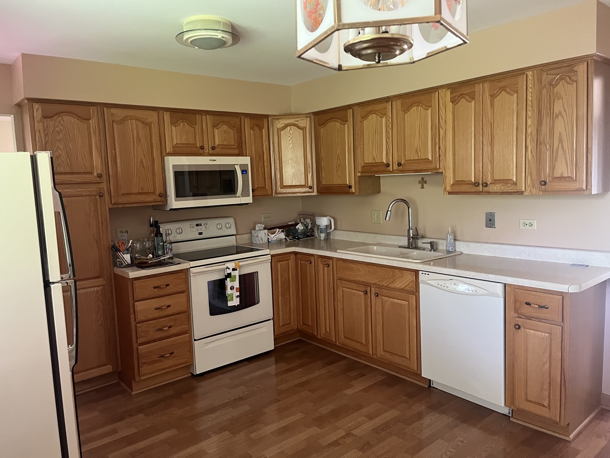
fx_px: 458
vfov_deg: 53.1
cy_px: 229
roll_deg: +1.5
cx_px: 305
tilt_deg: -6.3
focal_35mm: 26
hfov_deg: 67.3
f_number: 1.6
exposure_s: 1/60
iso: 500
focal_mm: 5.1
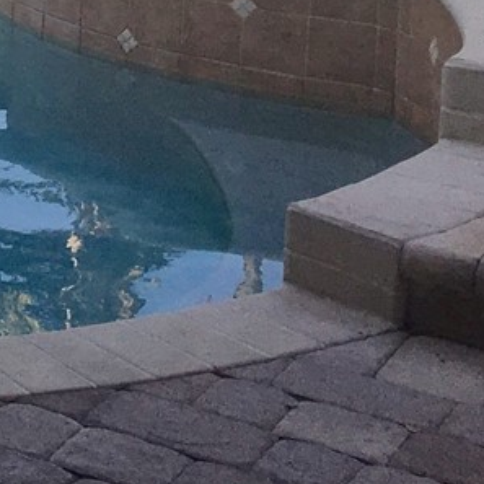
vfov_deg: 12.0
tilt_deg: -6.2
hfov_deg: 10.9
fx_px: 2183
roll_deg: -0.9
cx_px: -655
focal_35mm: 138
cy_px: -266
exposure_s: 1/422
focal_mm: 4.15
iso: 25
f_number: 2.2
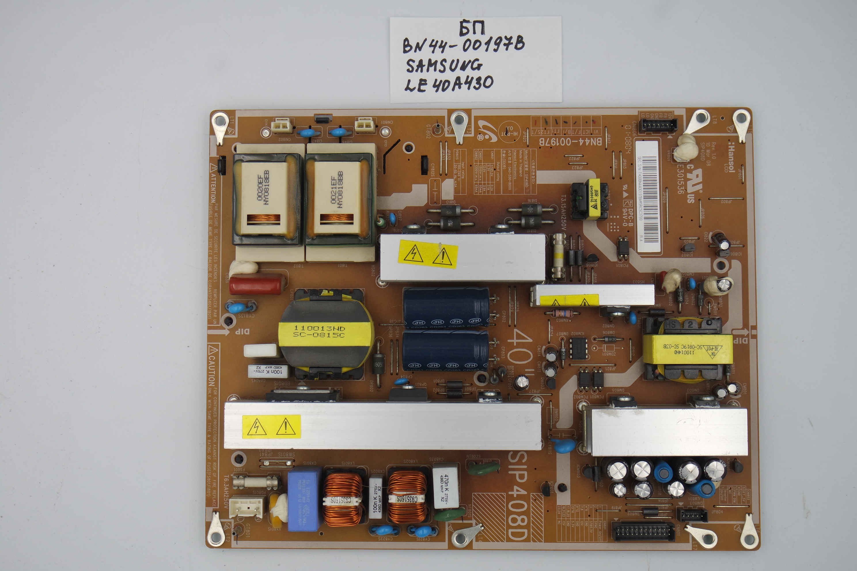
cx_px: 428
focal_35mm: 48
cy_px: 286
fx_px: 1143
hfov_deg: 41.1
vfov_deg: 28.1
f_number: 4.5
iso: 160
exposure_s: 1/125
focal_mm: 18
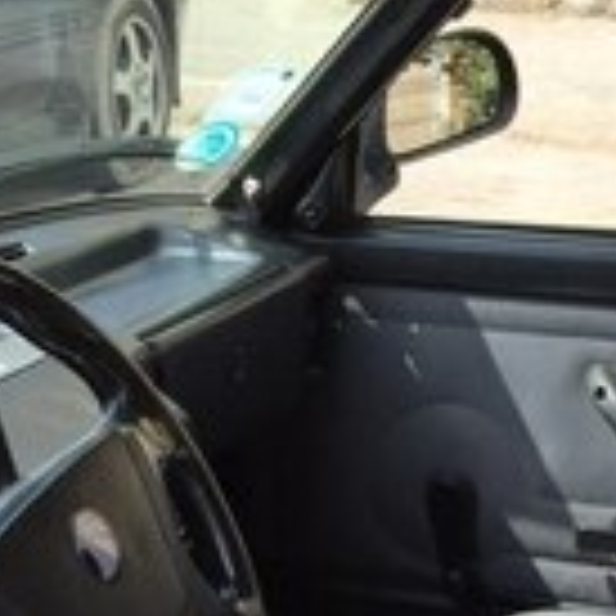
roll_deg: +1.1
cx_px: 229
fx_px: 1872
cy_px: 1021
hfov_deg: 18.7
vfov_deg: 16.4
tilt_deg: -33.1
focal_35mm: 93
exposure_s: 1/501
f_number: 2.2
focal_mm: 4.15
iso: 32
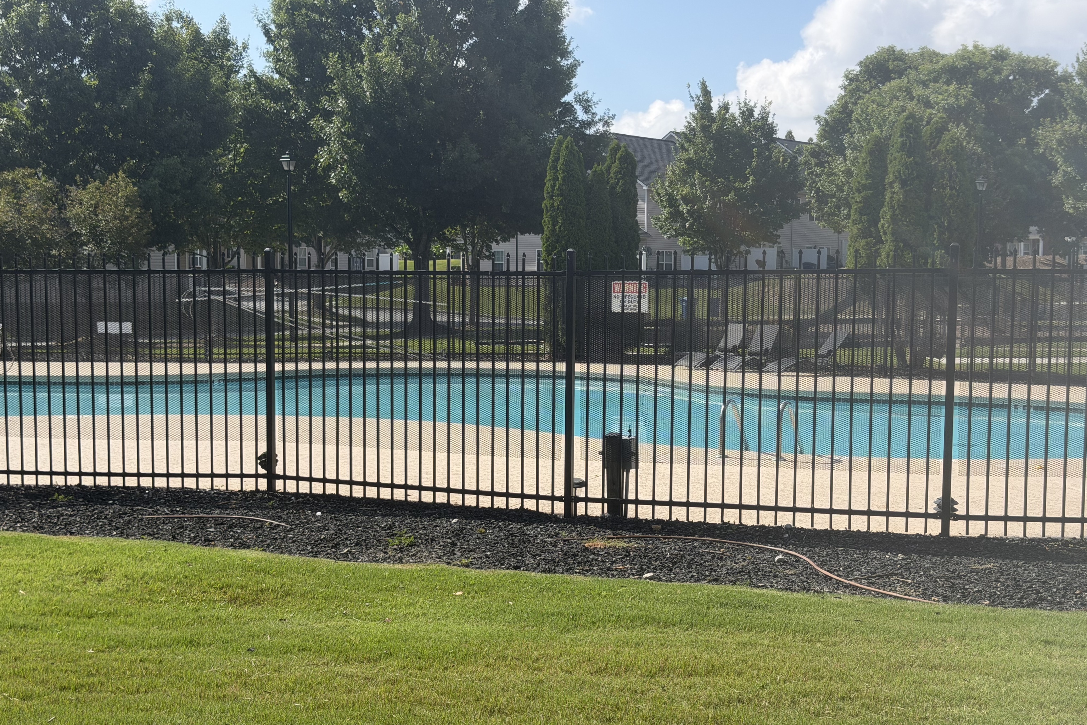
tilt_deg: -4.4
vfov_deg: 27.0
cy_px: 373
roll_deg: -0.3
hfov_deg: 39.6
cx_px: 543
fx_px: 1510
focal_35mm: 50
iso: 64
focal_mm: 6.76
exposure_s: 1/3704
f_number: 1.78
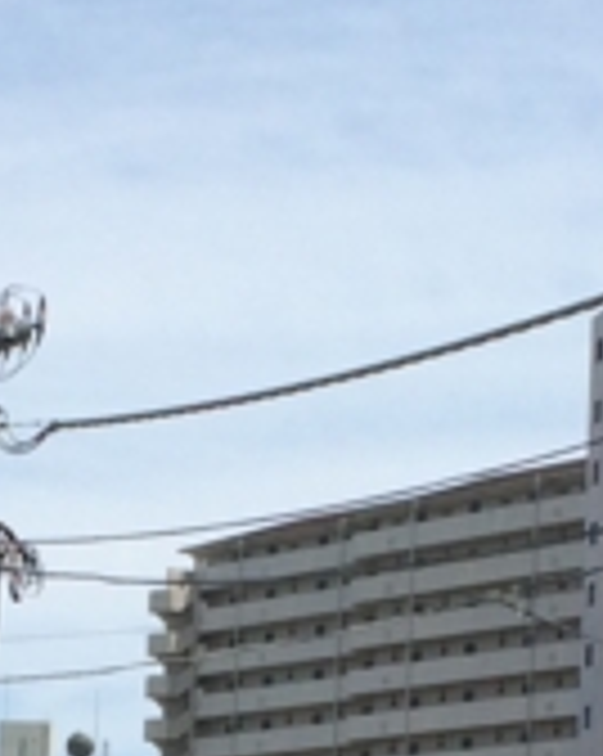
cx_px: 112
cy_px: 1053
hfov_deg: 8.9
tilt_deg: +1.5
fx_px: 3866
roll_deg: -1.8
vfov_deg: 10.8
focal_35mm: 173
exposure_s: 1/3165
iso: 32
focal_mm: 4.15
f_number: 2.2
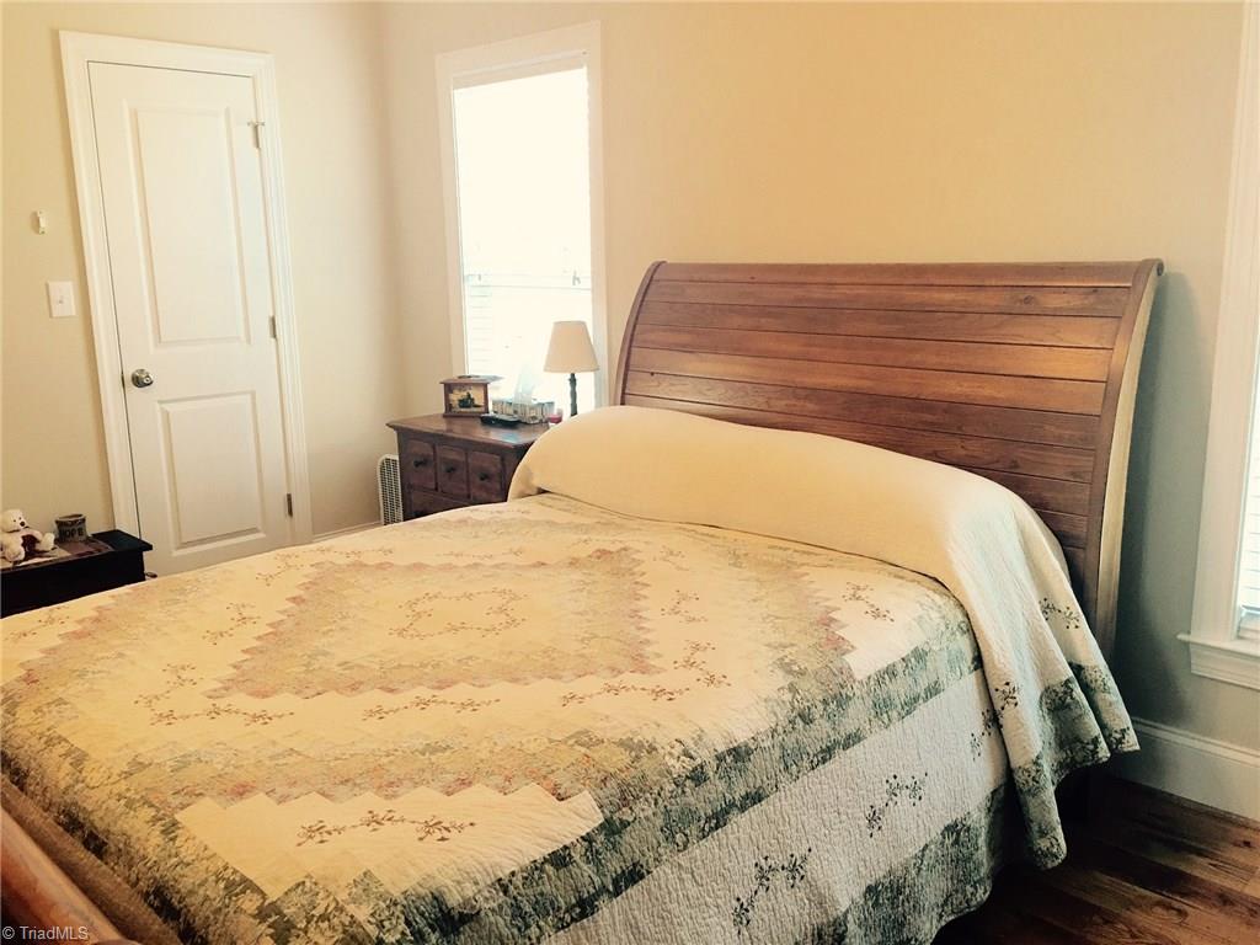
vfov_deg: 48.2
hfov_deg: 61.7
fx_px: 1056
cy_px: 472
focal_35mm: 29
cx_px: 630
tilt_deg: -11.5
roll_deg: +0.7
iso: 50
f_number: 2.2
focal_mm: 4.15
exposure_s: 1/15
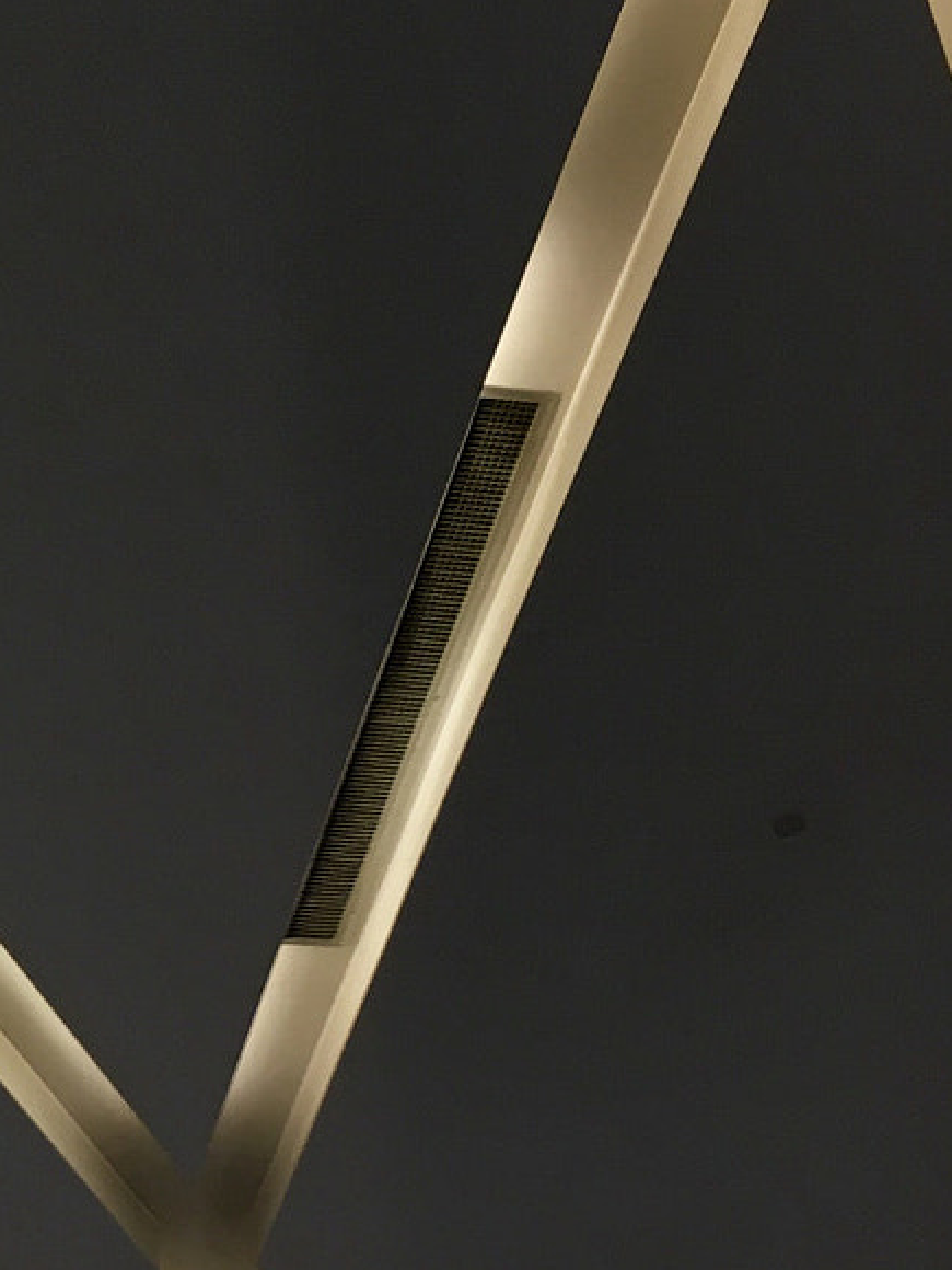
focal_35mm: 80
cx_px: -144
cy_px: 961
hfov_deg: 17.7
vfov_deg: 24.1
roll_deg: +0.6
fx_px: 2934
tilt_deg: +41.8
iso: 32
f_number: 2.2
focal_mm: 4.15
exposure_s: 1/33
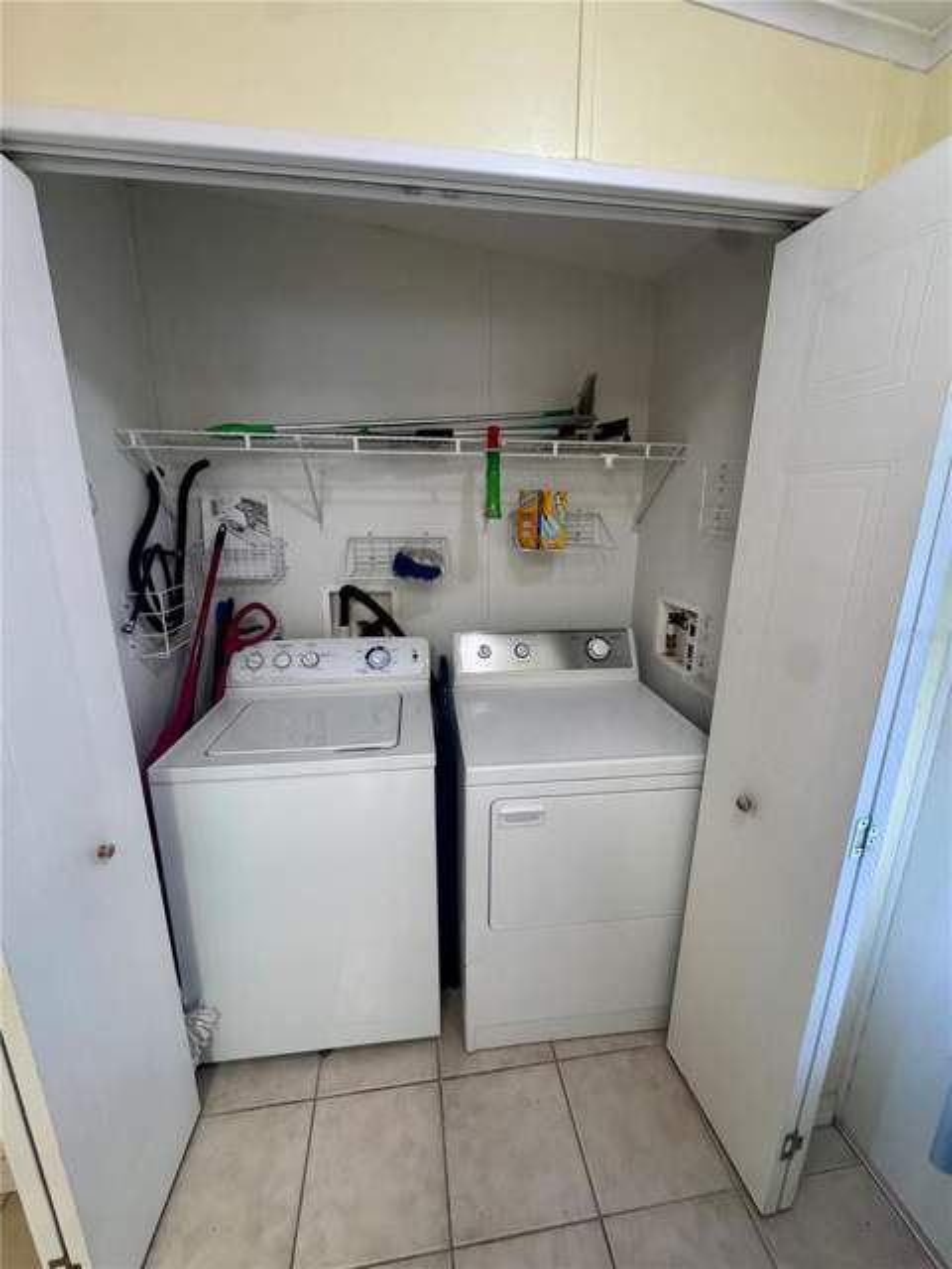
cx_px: 476
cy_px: 634
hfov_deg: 85.7
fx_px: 513
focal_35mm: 14
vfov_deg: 102.1
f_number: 2.2
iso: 250
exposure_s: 1/60
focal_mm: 2.22
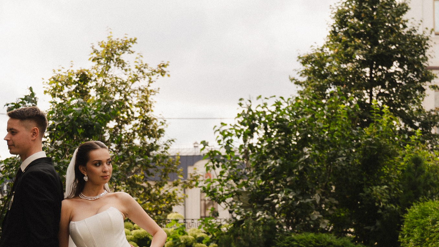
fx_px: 966
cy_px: 187
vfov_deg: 14.5
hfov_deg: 25.6
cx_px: 238
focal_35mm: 83
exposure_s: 1/320
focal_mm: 28
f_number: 2.8
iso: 250
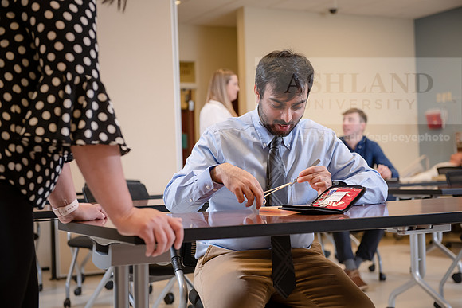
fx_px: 796
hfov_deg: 32.4
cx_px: 231
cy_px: 154
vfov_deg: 21.9
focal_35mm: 62
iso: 1000
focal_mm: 62
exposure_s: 1/160
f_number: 4
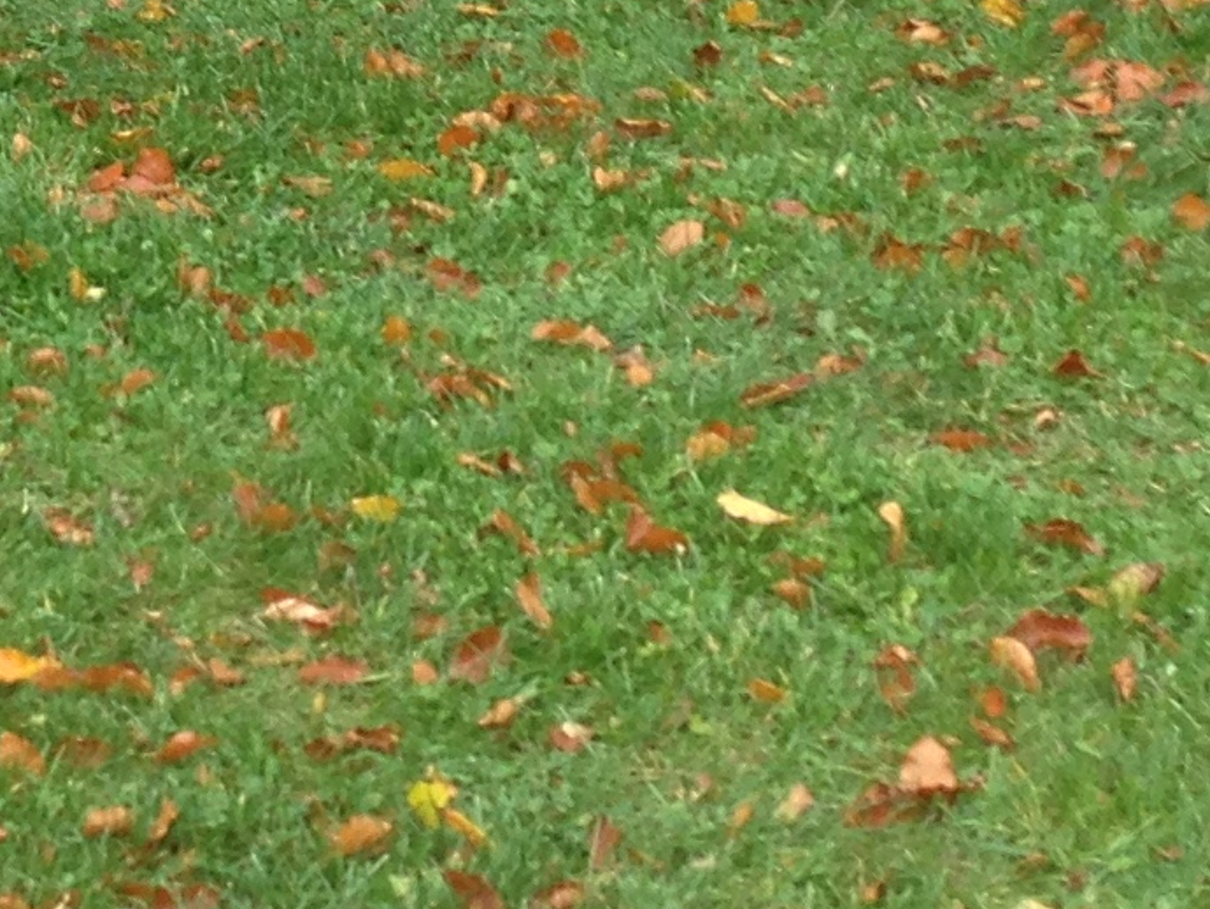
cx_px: -137
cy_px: -546
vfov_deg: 9.2
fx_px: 5455
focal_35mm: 156
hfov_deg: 12.4
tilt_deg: -9.0
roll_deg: +2.2
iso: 50
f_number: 2.4
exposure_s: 1/60
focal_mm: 4.12
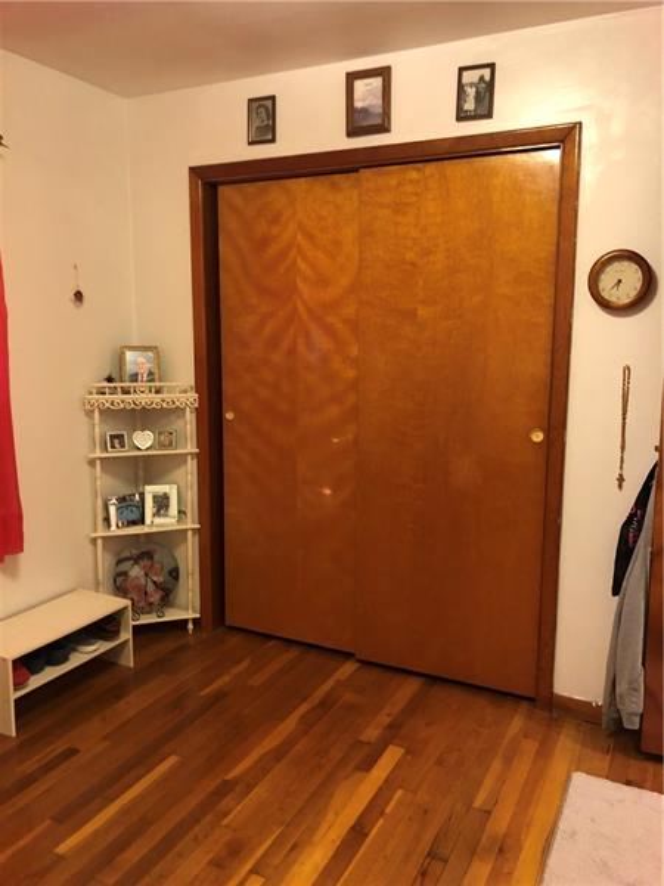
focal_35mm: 28
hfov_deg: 49.7
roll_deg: -0.4
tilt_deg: -8.8
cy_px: 443
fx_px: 716
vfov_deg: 63.4
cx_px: 332
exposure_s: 1/9
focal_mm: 4
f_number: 1.8
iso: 100
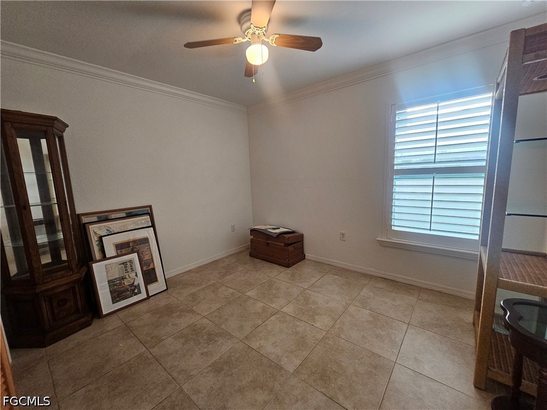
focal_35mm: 13
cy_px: 205
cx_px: 274
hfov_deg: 106.2
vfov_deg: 89.9
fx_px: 205
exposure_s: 1/60
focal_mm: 2.2
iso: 320
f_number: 2.2
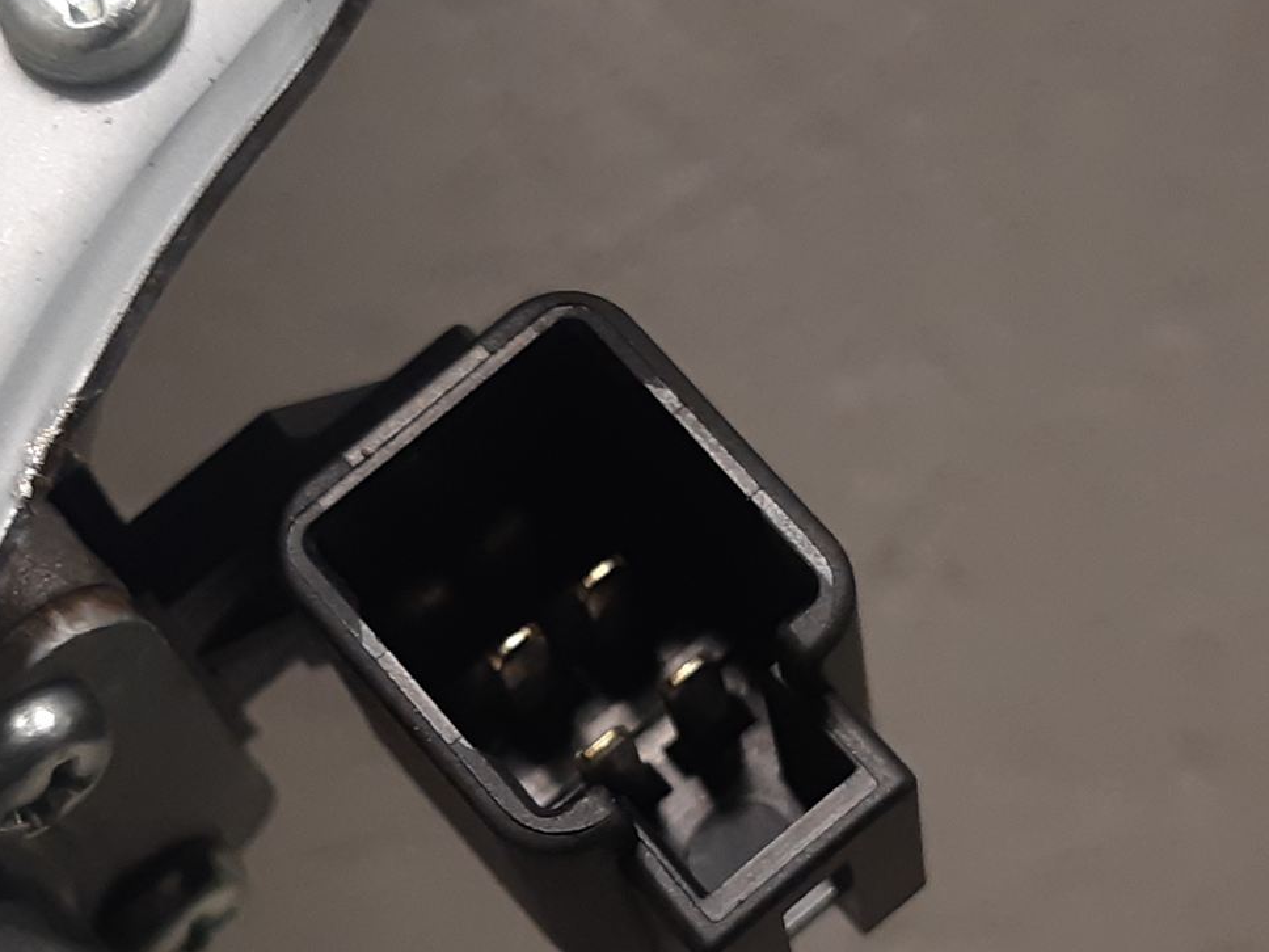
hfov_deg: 34.8
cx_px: 496
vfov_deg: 26.3
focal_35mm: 55
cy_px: 681
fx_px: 2016
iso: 125
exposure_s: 1/50
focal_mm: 3.93
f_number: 1.7
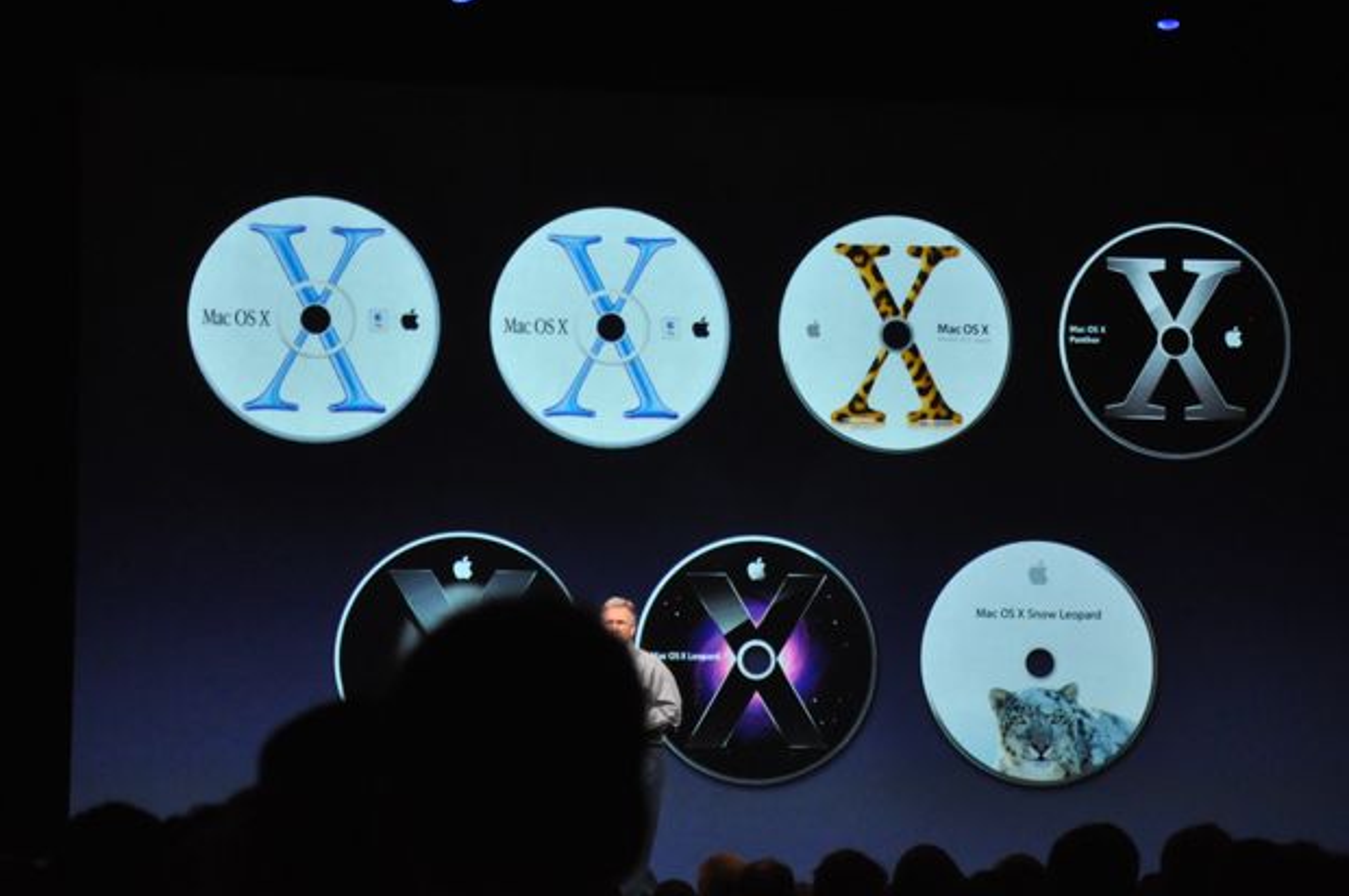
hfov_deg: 18.0
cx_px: 753
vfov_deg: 12.0
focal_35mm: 114
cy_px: 403
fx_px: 4267
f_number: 5.3
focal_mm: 62
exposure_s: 1/100
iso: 1600
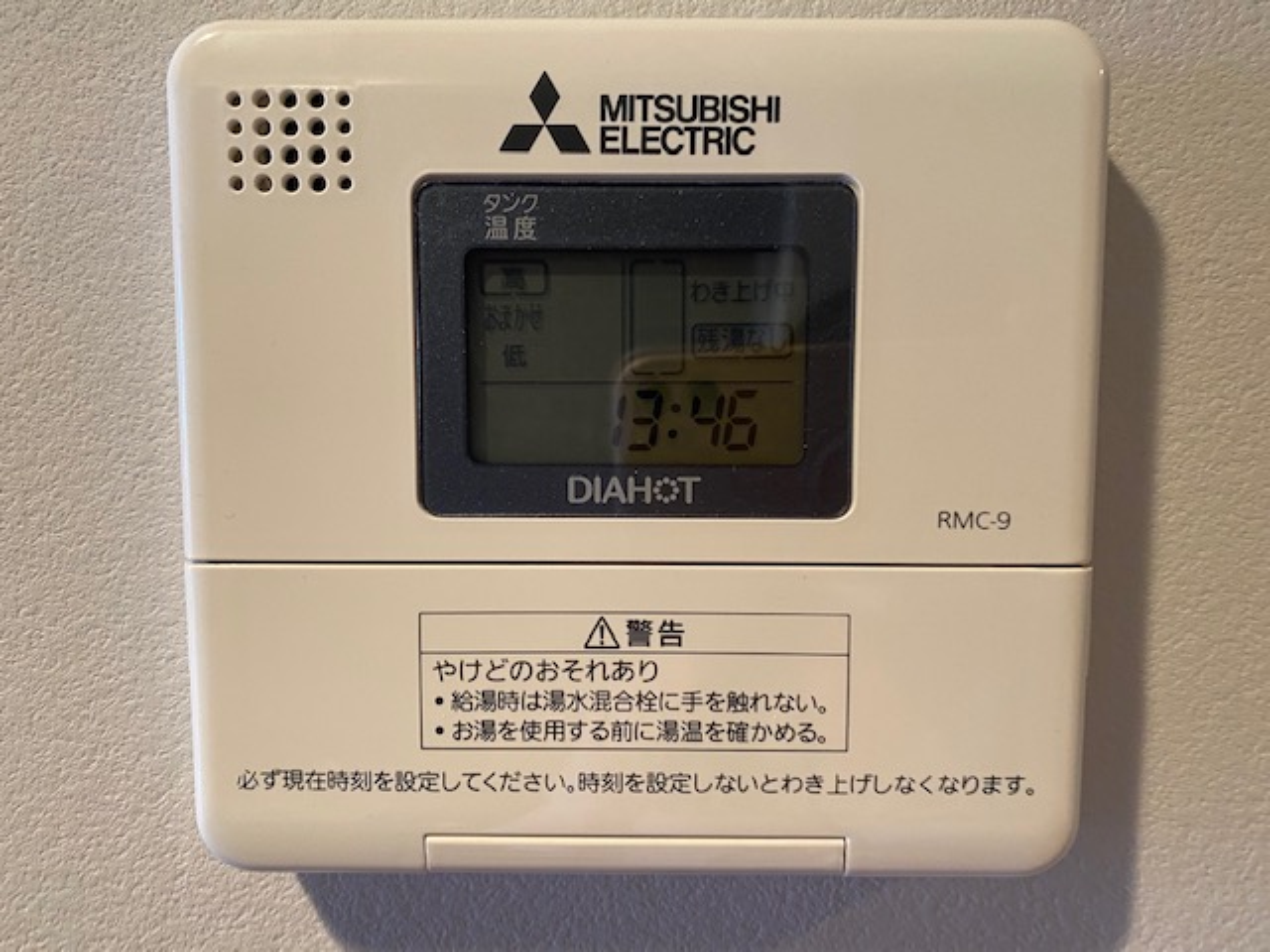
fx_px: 954
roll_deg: -1.0
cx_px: 635
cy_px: 476
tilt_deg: -5.4
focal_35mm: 26
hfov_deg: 67.3
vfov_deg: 53.1
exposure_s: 1/50
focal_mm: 4.25
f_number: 1.8
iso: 200
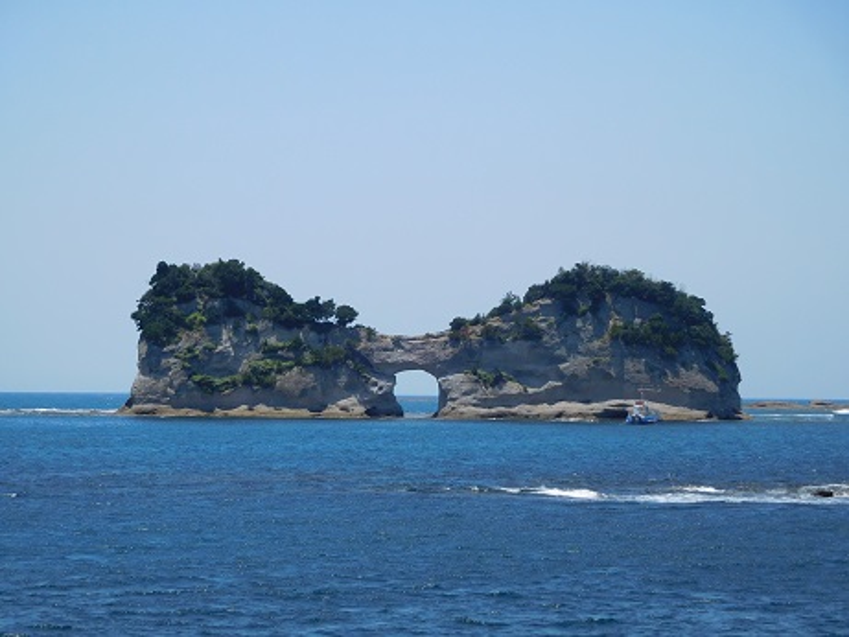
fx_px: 2453
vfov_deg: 14.8
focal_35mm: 100
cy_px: 318
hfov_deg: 19.6
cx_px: 424
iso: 125
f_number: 4.8
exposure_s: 1/800
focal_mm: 17.8
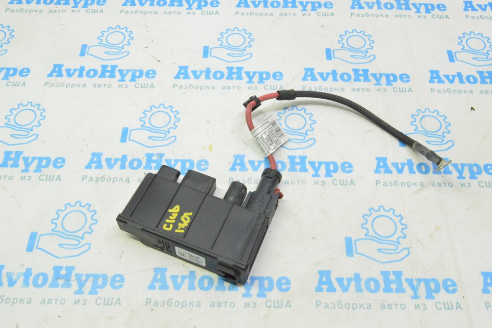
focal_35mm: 34
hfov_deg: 55.1
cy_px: 164
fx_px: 471
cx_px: 246
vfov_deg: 38.3
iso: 6400
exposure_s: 1/20
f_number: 20
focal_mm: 23
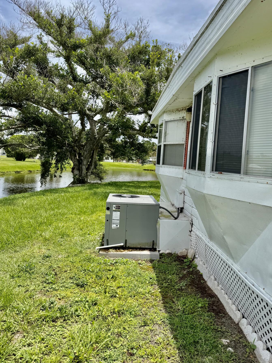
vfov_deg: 65.3
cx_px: 142
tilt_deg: -0.7
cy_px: 175
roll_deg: -4.7
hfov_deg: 51.3
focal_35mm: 27
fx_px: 283
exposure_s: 1/4975
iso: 80
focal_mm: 6.76
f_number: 1.78
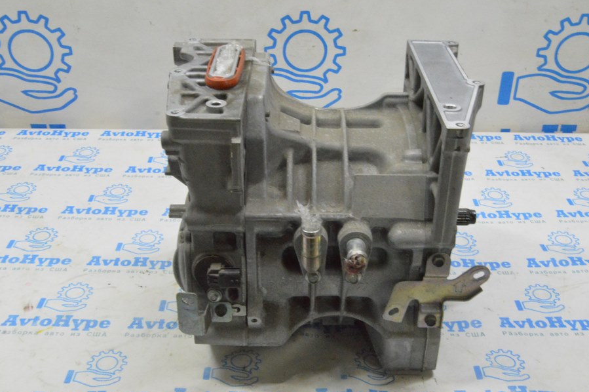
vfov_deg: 32.6
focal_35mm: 41
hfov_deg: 47.4
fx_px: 670
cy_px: 194
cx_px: 309
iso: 6400
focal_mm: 24
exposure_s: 1/20
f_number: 20
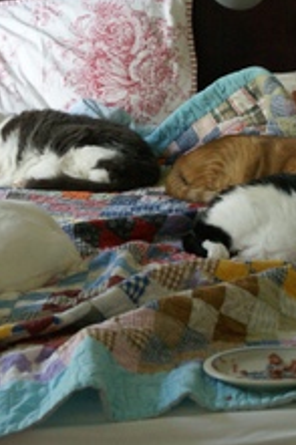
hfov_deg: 9.0
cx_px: 193
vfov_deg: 13.4
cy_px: 155
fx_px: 1890
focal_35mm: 153
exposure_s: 1/10
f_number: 5.6
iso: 400
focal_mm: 50
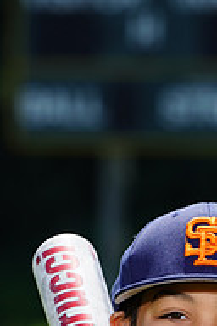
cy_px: 489
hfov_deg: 1.8
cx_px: 179
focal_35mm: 783
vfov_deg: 2.6
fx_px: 7079
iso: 100
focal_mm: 259
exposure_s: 1/250
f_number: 8
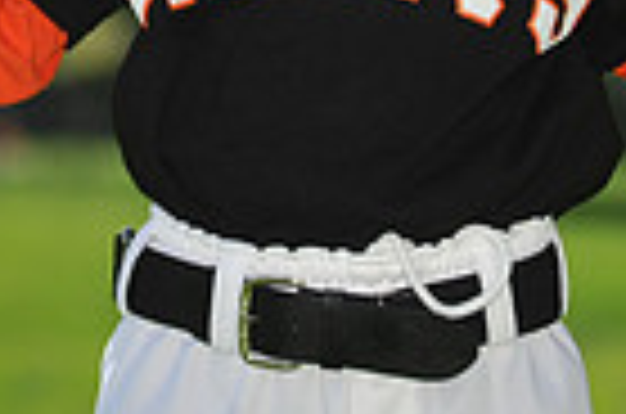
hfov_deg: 5.8
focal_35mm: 359
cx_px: 207
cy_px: -189
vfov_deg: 3.8
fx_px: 6228
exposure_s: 1/2000
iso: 200
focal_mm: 86
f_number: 4
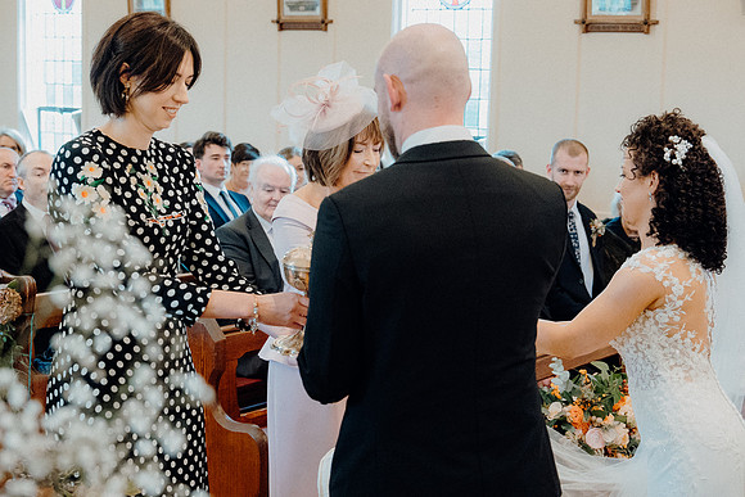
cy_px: 248
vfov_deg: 21.6
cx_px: 372
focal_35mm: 63
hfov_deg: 31.9
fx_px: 1304
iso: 4000
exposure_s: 1/160
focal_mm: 42
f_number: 3.5
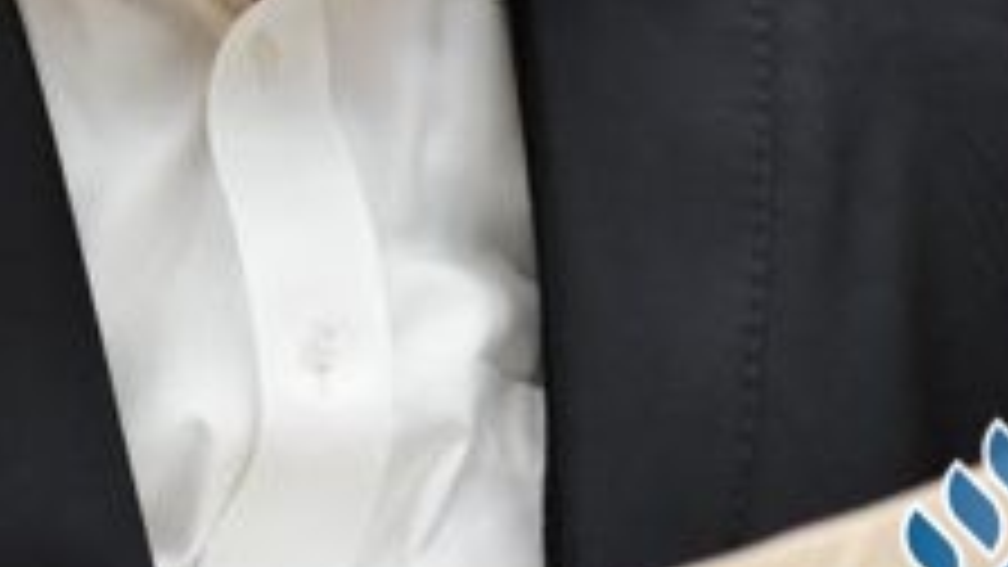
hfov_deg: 7.0
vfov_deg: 4.0
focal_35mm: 305
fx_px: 8152
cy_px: -232
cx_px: -292
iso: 800
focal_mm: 85
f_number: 2.5
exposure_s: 1/125
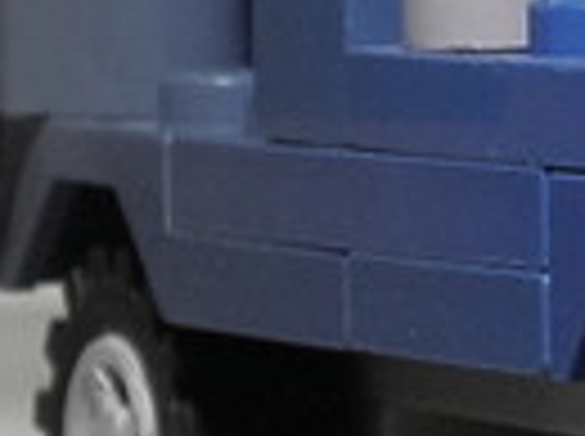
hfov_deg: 3.9
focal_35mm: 511
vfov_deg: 2.9
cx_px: 1066
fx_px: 8620
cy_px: 2
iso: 50
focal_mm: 12.3
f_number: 4
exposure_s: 1/6.5
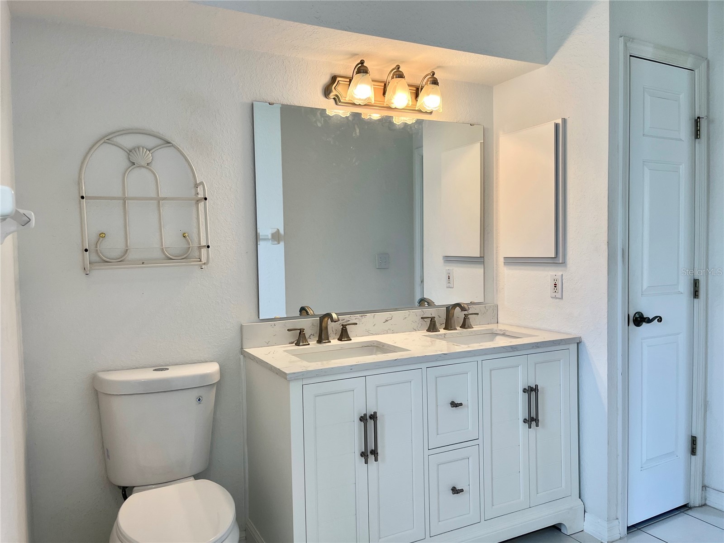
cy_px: 272
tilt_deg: -2.5
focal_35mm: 26
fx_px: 544
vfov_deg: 53.1
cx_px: 362
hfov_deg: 67.3
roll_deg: +1.6
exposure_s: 1/120
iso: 40
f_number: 1.6
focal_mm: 5.1
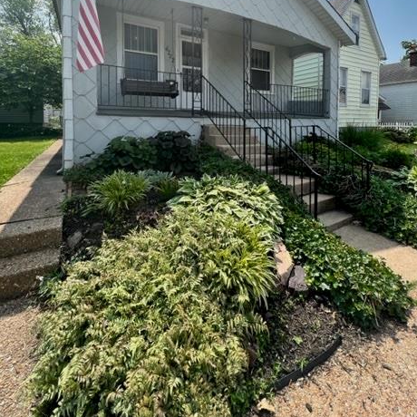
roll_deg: +0.1
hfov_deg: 87.4
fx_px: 218
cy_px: 131
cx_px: 217
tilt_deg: -2.4
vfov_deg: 83.7
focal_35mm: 16
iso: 32
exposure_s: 1/774
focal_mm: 1.57
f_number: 1.8
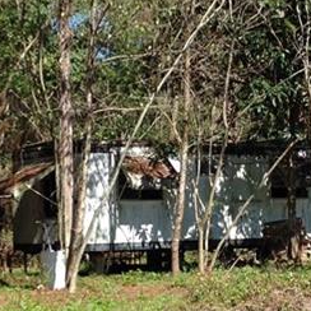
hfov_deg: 13.3
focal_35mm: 130
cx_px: 265
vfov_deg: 13.4
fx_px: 1321
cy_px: 199
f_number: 2.4
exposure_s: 1/1080
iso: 50
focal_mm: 4.28
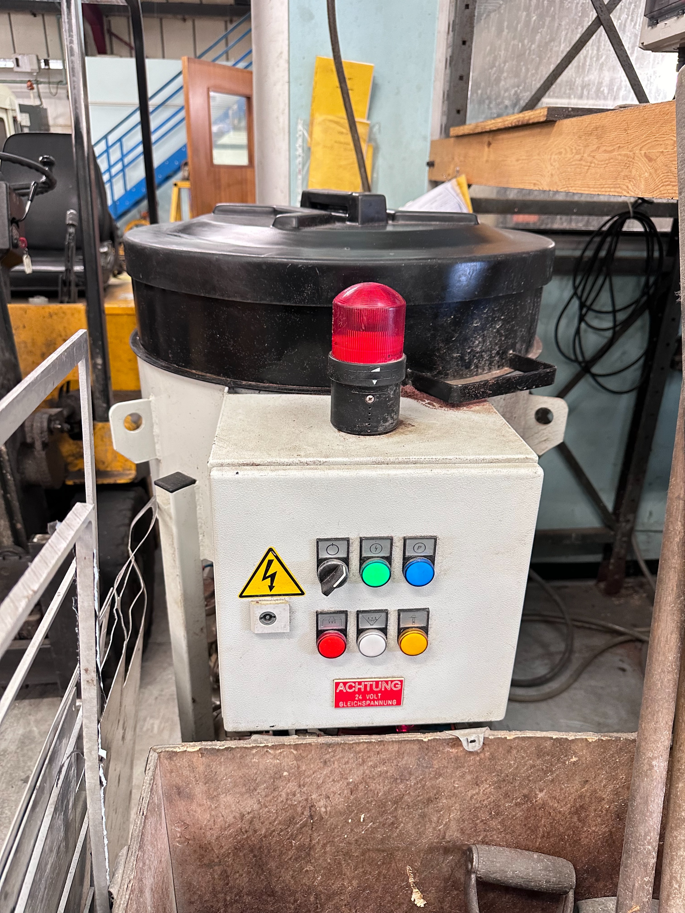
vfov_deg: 71.6
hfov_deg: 56.8
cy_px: 456
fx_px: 633
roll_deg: -1.3
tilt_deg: -23.0
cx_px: 342
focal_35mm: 24
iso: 320
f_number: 1.78
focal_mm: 6.86
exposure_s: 1/50
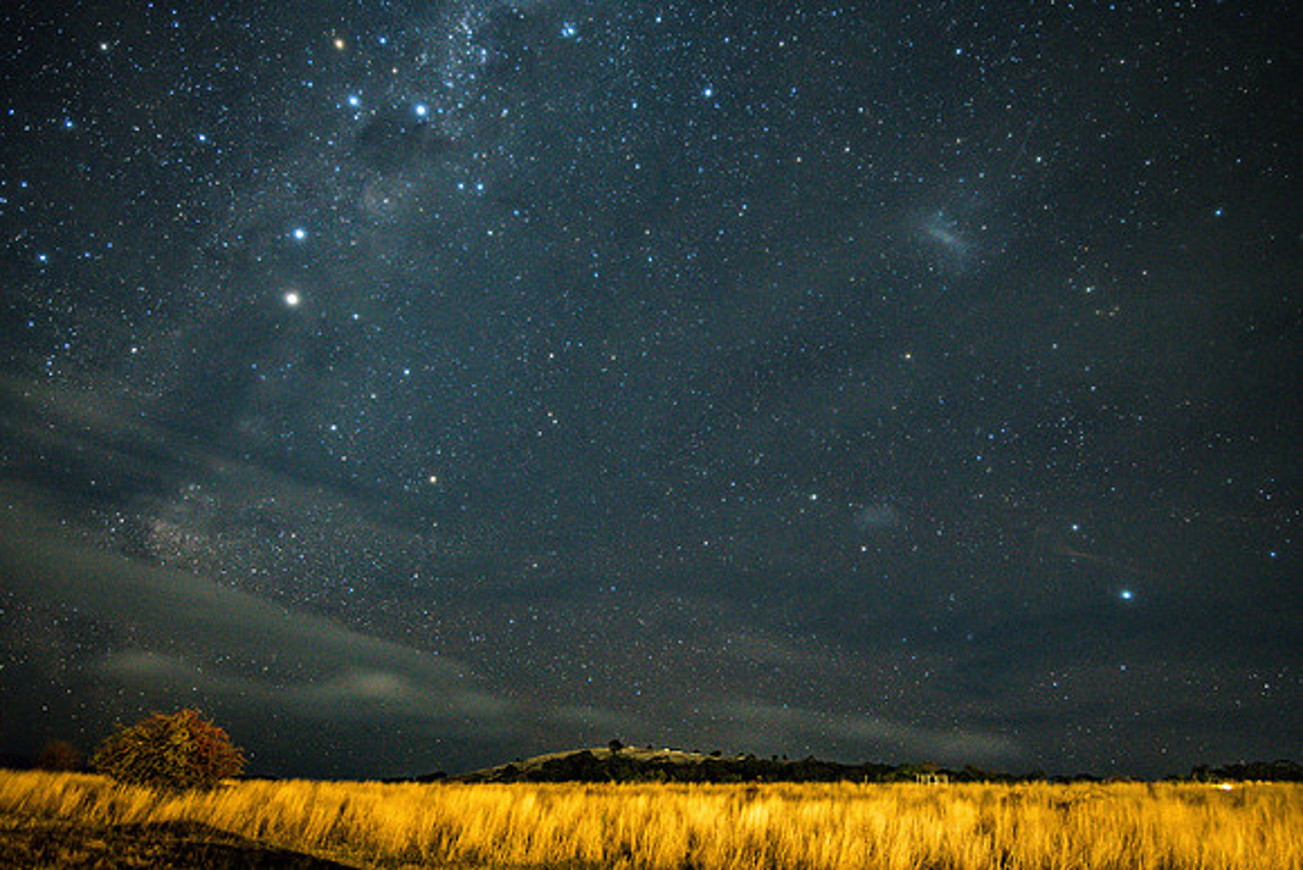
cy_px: 435
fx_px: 767
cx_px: 652
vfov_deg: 59.1
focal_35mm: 21
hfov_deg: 80.7
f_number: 2.8
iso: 3200
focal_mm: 20
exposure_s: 15
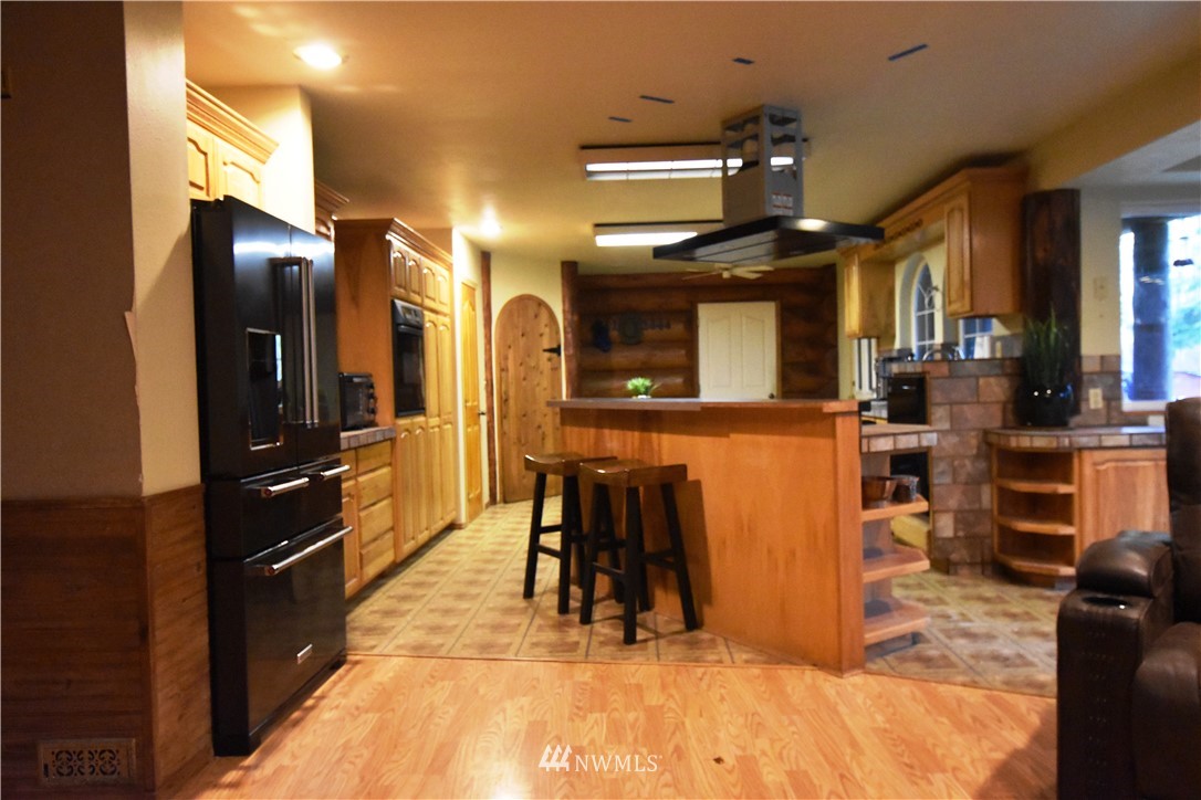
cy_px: 400
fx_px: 851
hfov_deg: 70.4
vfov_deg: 50.4
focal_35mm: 26
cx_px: 600
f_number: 4.2
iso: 5600
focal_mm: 17
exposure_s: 1/60
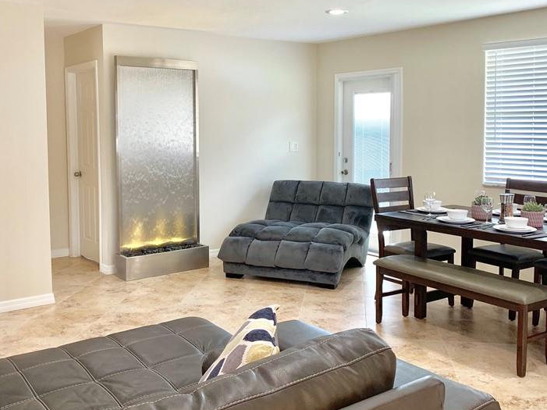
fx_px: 600
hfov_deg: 48.9
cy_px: 169
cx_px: 249
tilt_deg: -4.1
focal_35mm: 38
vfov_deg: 37.6
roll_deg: -0.2
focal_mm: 4.25
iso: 80
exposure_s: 1/60
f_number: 1.8
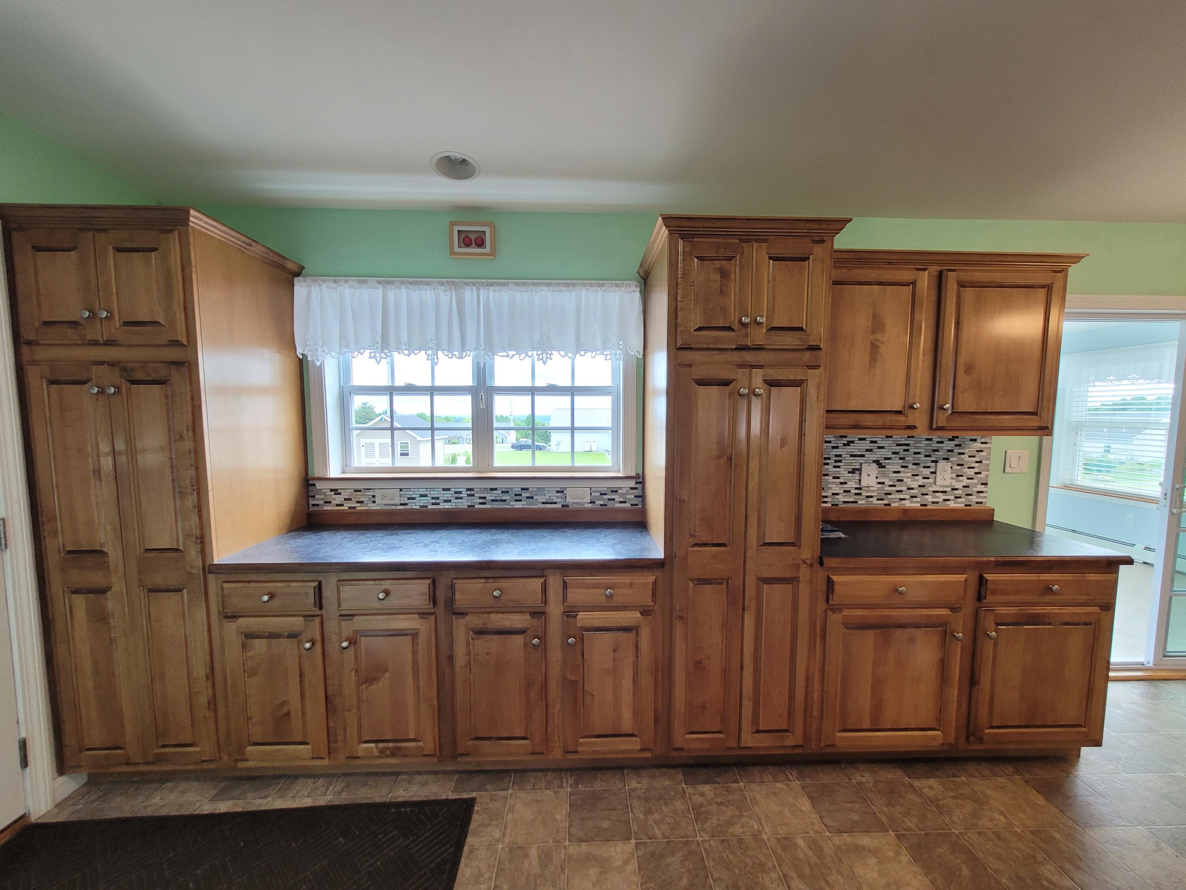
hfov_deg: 106.2
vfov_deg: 89.9
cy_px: 445
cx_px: 593
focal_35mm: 13
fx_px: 445
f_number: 2.2
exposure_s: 1/60
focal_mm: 1.74
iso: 64
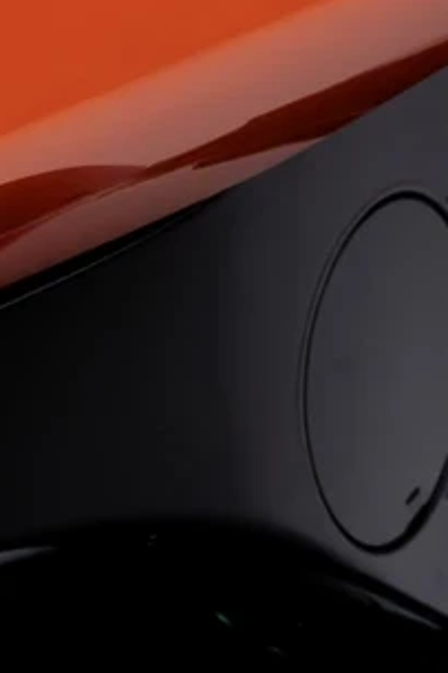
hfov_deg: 2.5
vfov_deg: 3.8
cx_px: -1935
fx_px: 9922
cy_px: -730
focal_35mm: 531
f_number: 8
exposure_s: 1/60
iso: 400
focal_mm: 54
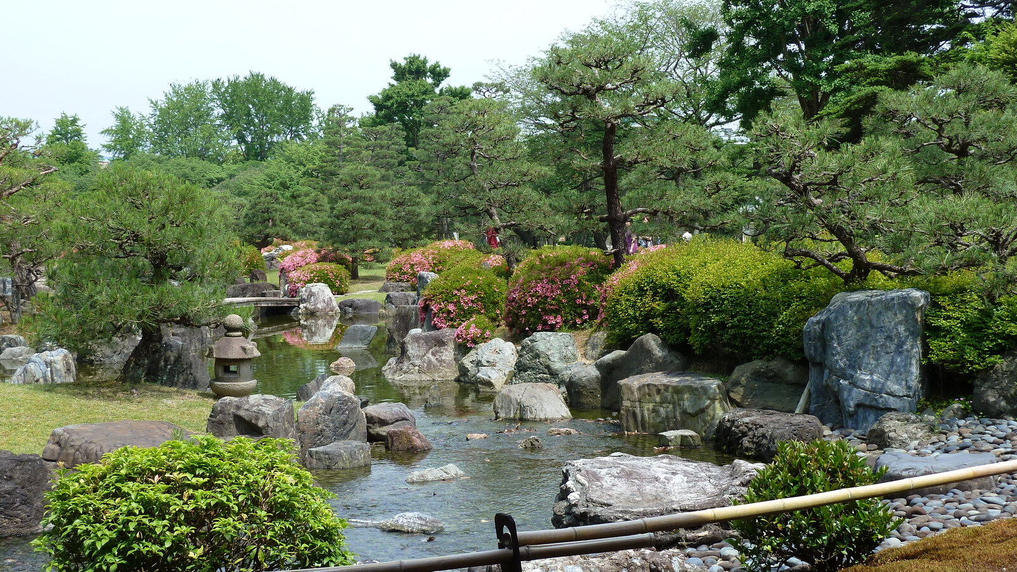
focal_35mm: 48
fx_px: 1294
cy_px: 320
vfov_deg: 24.9
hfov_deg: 42.9
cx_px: 508
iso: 80
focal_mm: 7.3
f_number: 4
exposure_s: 1/320
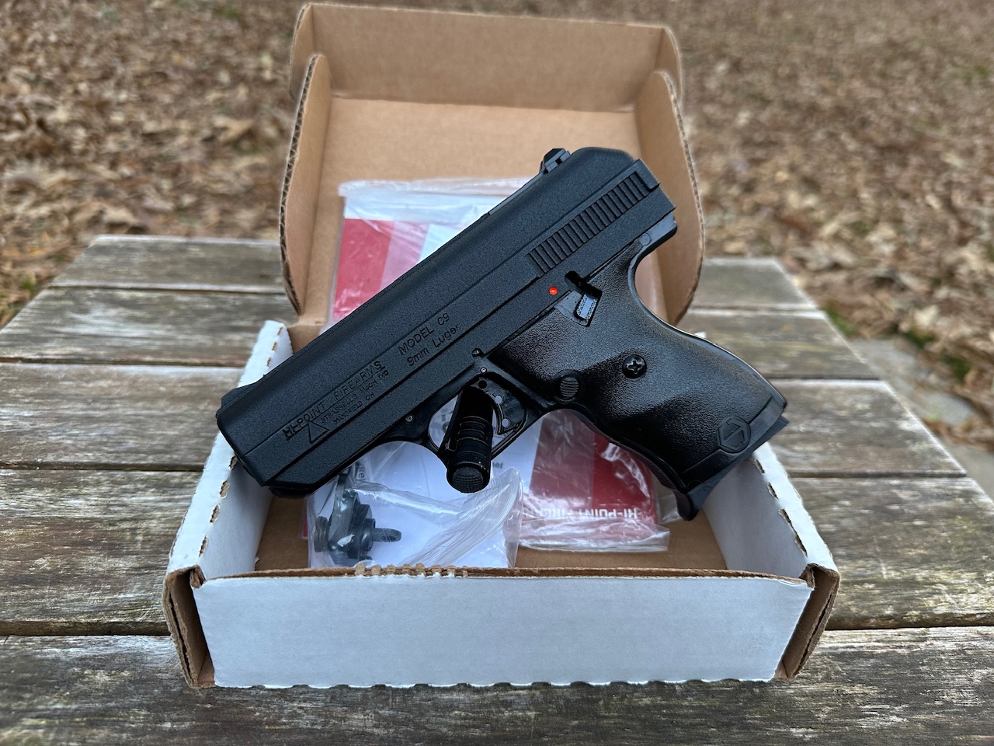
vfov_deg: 56.8
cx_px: 497
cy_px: 373
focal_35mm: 24
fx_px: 689
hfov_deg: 71.6
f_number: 1.78
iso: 250
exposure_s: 1/62
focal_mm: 6.86
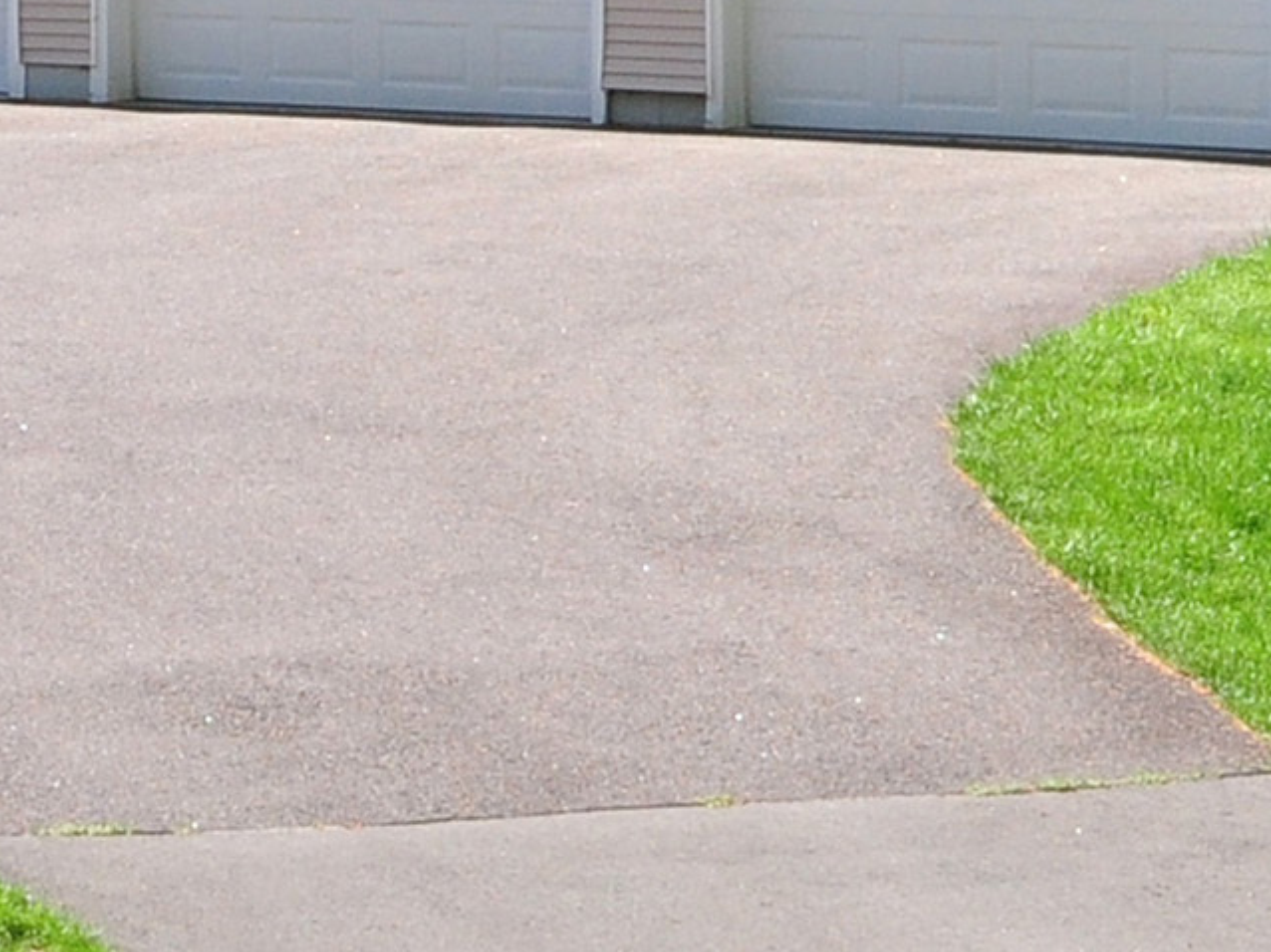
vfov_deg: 10.8
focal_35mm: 131
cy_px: -619
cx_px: -398
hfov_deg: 14.4
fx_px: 4808
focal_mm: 20
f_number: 8
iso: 320
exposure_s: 1/320
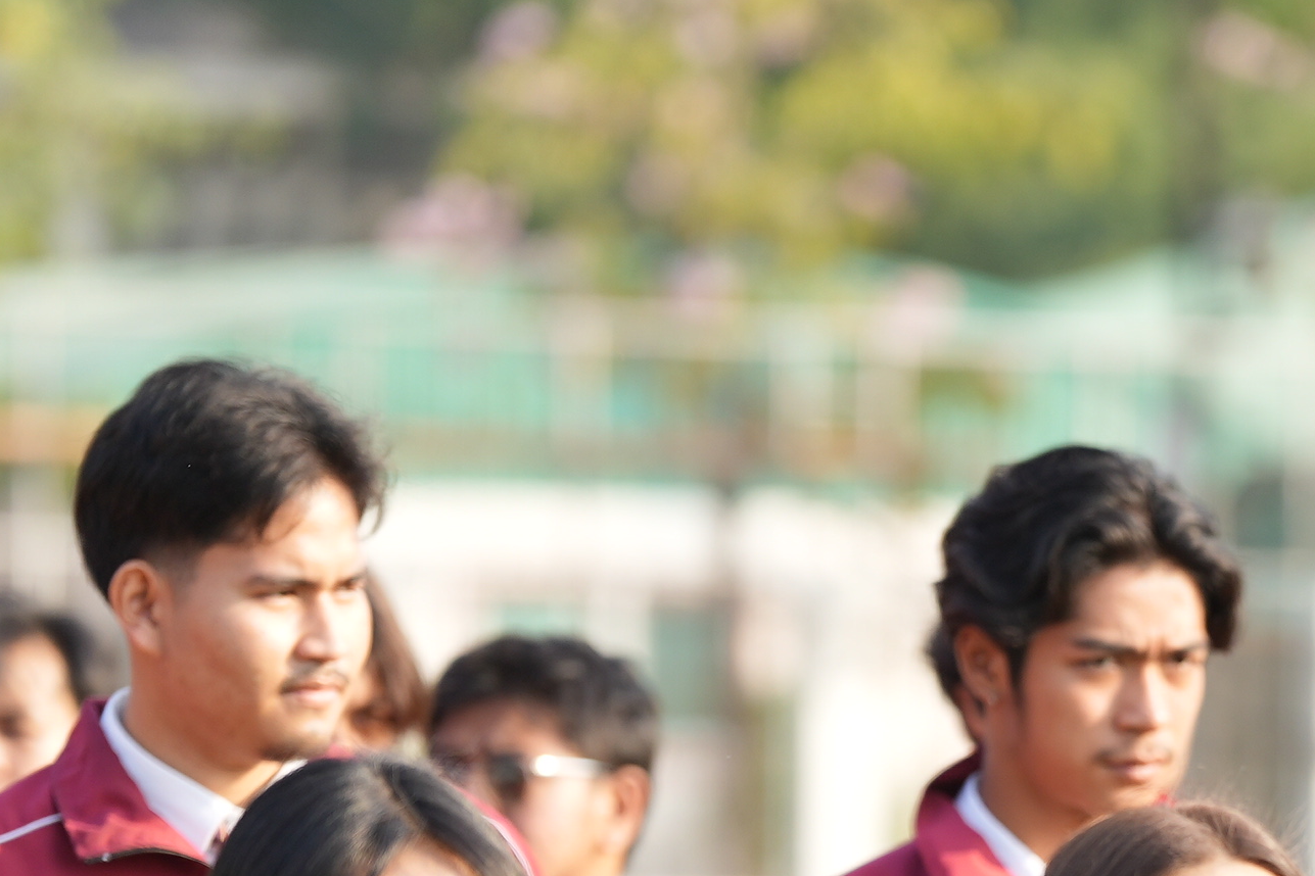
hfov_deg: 4.1
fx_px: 18445
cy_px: 1457
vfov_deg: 2.7
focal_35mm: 505
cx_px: 1592
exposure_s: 1/640
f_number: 2.8
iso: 160
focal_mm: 141
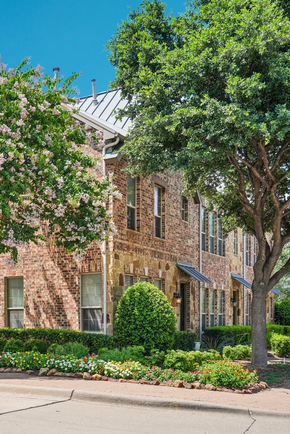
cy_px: 216
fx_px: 532
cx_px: 43
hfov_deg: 29.5
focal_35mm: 44
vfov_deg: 44.5
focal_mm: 29
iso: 100
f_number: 8
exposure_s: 1/125
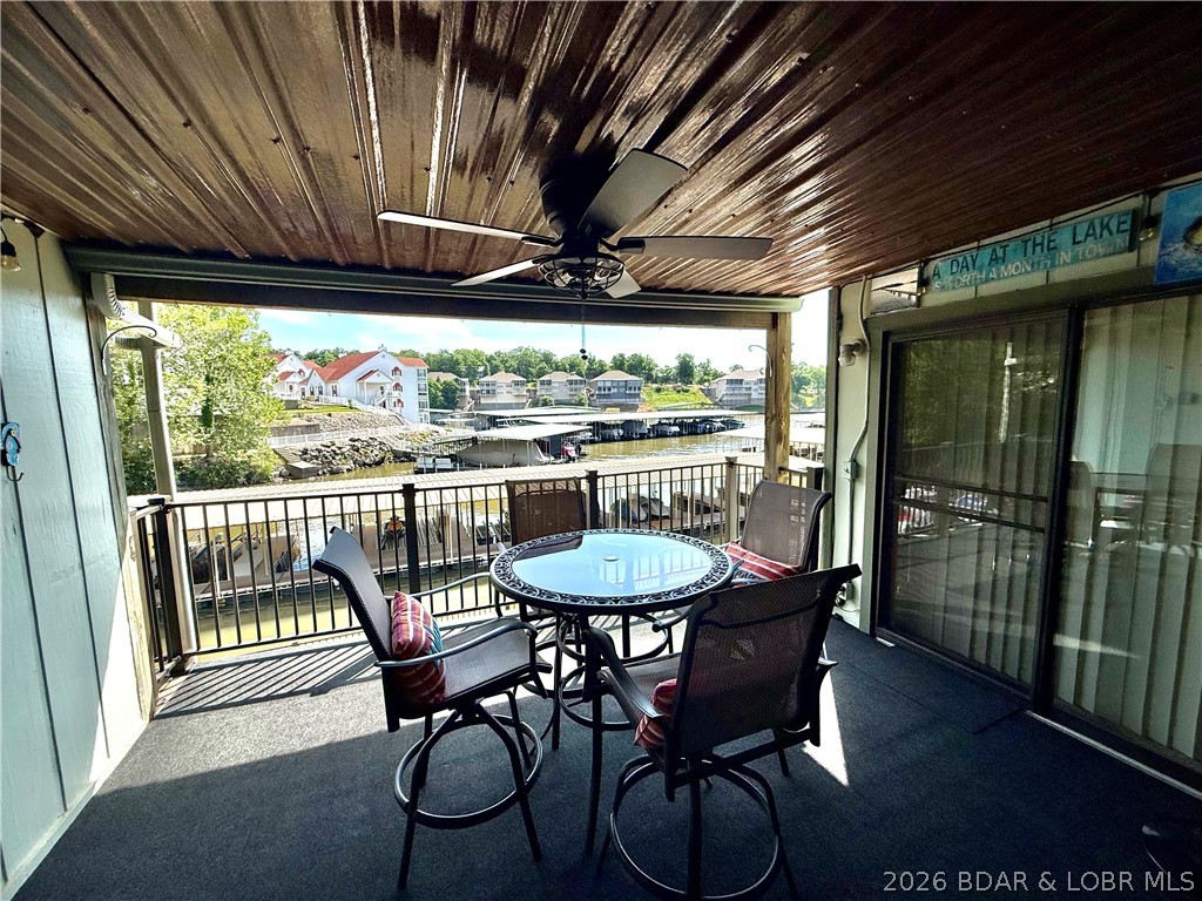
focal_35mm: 14
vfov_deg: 85.7
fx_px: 486
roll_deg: +1.8
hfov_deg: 102.1
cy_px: 450
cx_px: 601
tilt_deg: -6.3
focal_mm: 2.22
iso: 64
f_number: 2.2
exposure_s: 1/1534
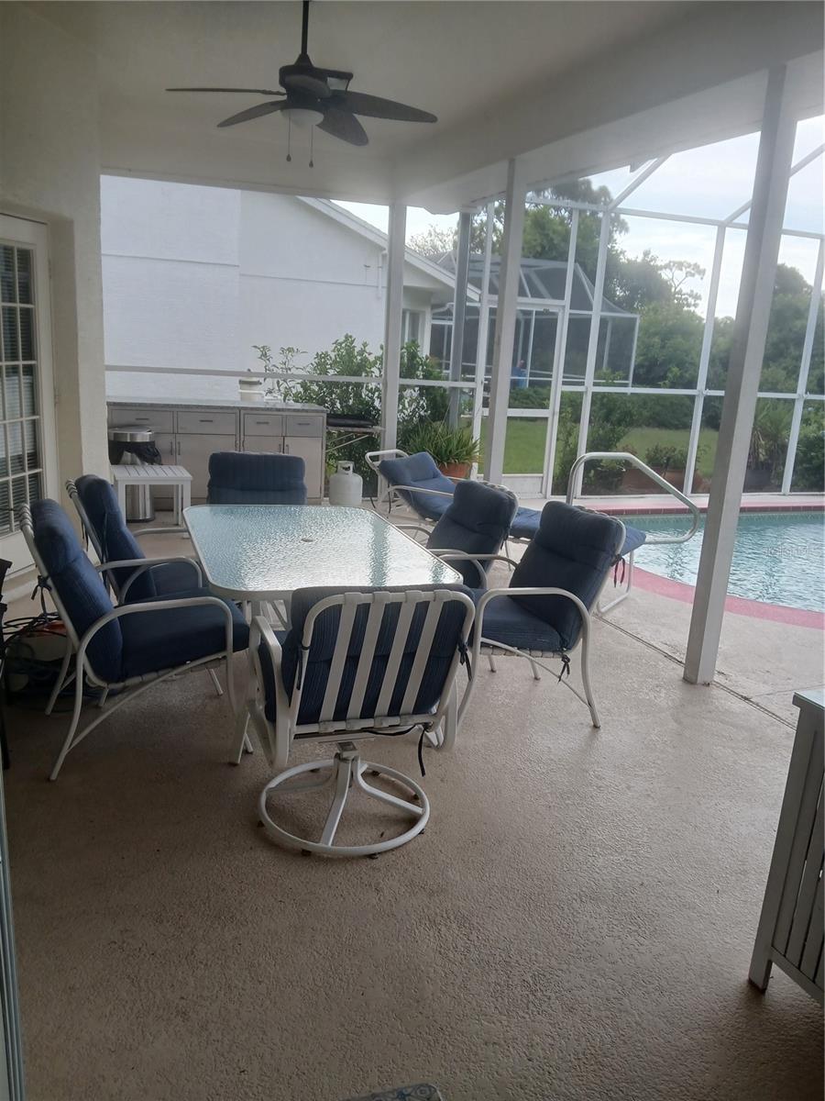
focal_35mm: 26
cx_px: 412
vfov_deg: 67.3
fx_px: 826
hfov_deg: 53.1
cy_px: 550
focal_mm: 3.98
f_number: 1.8
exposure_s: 1/60
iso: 25
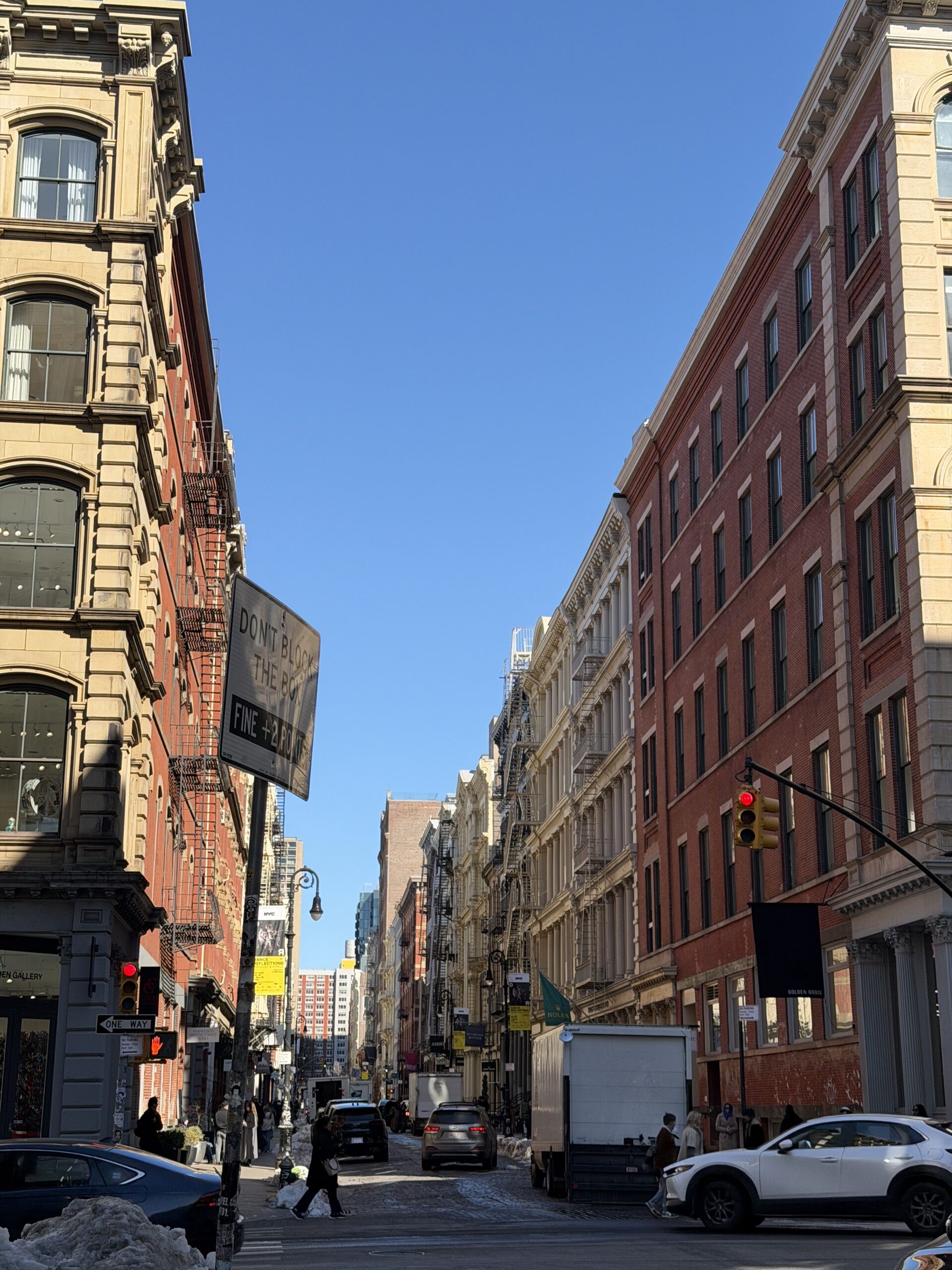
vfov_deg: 39.7
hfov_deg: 30.3
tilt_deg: +14.1
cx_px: 476
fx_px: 1760
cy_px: 635
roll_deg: +0.5
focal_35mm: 48
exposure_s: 1/3226
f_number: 1.78
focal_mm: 6.76
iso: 64
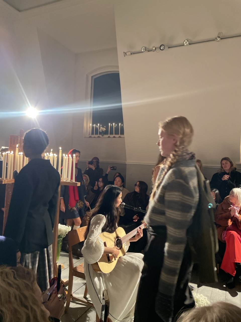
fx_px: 241
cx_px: 120
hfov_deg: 53.1
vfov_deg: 67.3
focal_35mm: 26
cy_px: 161
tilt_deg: +1.0
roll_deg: -2.2
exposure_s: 1/50
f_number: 1.6
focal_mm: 4.2
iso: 320
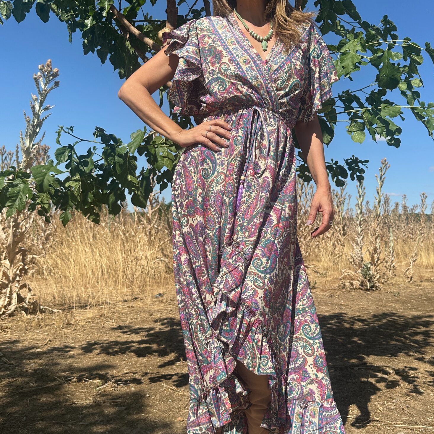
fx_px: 525
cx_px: 227
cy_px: 231
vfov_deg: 44.9
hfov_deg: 44.9
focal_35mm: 37
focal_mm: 6.86
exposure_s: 1/5525
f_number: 1.78
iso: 80
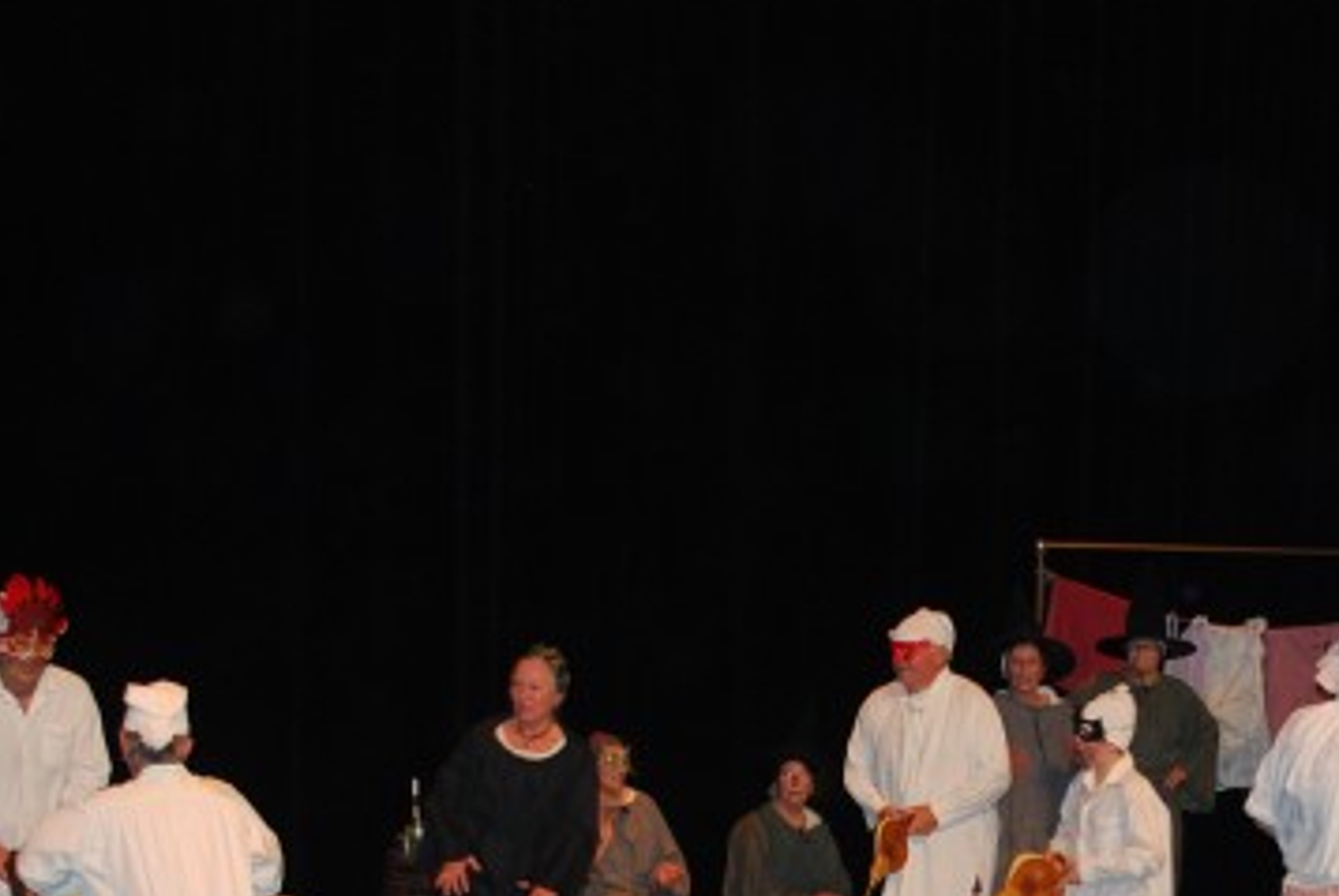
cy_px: 920
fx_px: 2756
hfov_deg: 27.2
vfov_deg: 18.0
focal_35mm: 74
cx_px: 863
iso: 400
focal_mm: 22
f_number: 4
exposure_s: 1/80
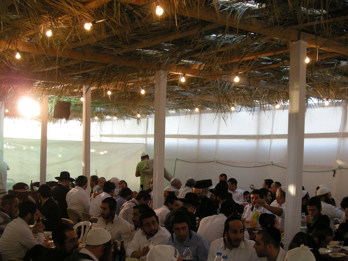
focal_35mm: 54
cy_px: 187
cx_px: 190
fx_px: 543
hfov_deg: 35.5
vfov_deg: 26.8
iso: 153
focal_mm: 7.9
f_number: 2.8
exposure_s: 1/62.3
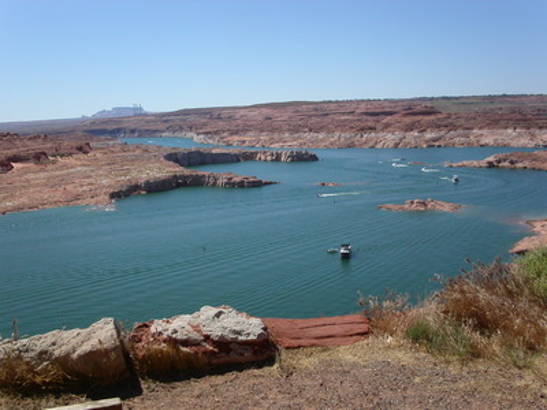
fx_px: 600
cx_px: 274
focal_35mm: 38
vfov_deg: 37.7
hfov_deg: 49.0
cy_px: 205
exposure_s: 1/500
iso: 100
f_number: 8
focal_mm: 7.8
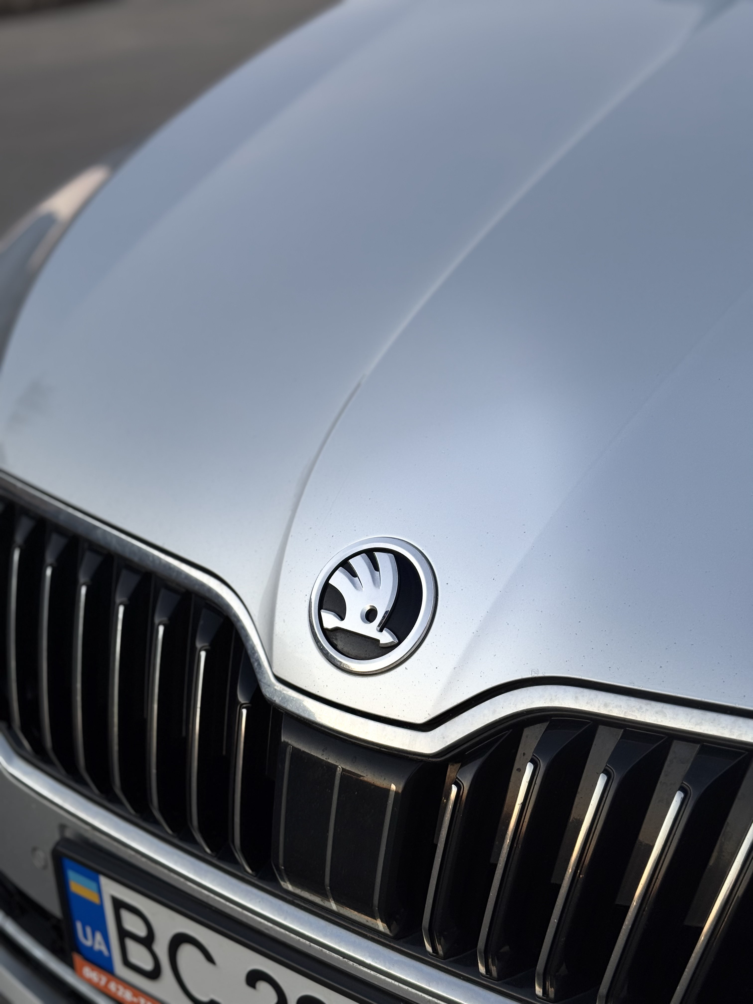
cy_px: 502
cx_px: 376
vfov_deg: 39.7
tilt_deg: -25.1
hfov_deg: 30.3
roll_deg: +2.9
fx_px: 1392
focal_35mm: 48
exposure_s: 1/121
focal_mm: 6.76
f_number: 1.78
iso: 64
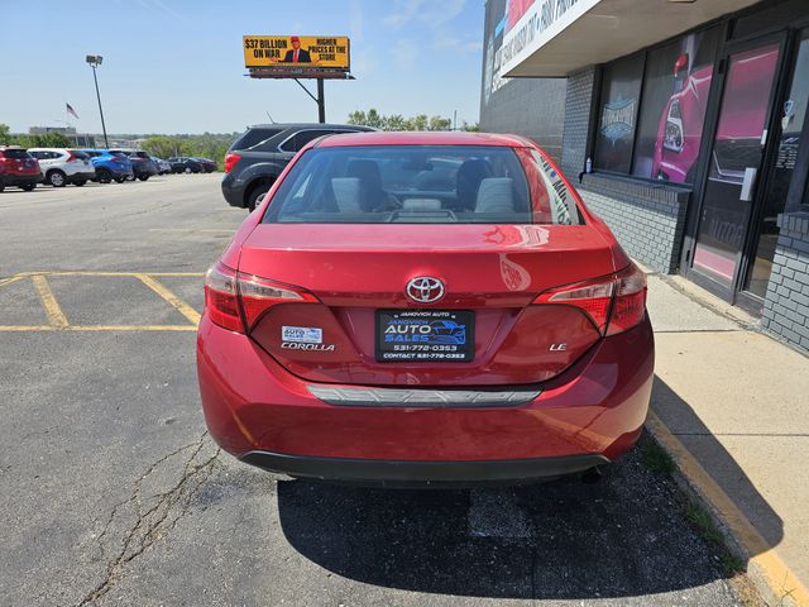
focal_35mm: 23
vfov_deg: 58.9
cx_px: 404
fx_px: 538
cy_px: 304
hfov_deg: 73.9
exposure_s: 1/650
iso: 10
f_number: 1.7
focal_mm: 6.3
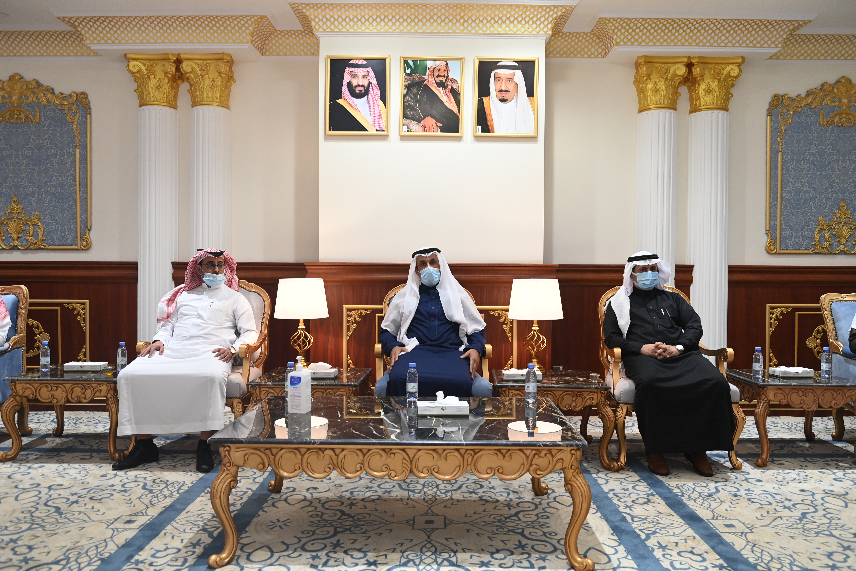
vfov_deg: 45.0
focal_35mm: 29
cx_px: 428
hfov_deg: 63.7
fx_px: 690
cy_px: 286
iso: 2000
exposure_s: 1/160
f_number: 4
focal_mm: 29
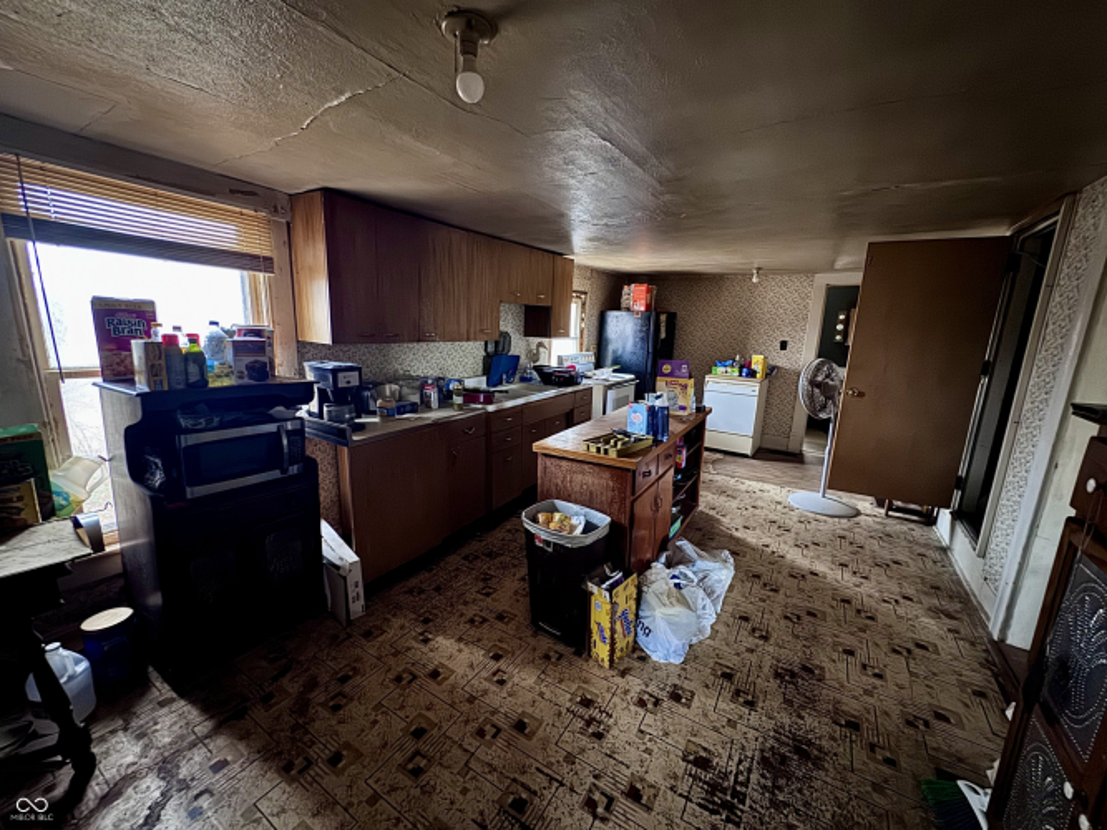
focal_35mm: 14
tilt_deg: -13.1
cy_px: 415
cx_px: 554
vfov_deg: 85.7
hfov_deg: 102.1
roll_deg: -2.7
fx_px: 448
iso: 1000
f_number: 2.2
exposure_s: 1/9
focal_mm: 2.22
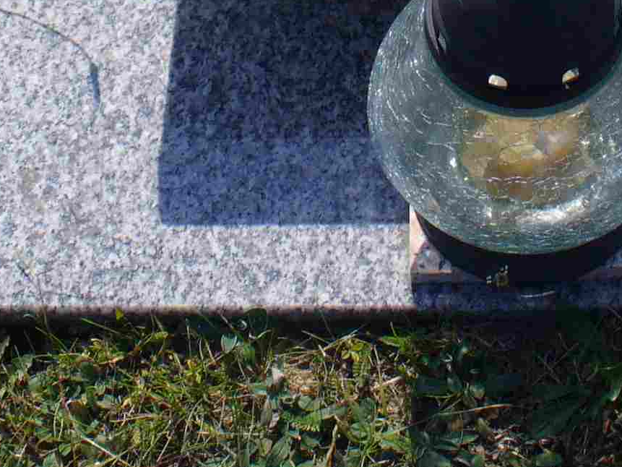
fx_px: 1977
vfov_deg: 13.0
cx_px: 440
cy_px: -147
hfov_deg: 17.8
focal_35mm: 110
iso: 80
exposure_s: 1/320
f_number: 5.6
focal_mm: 6.1
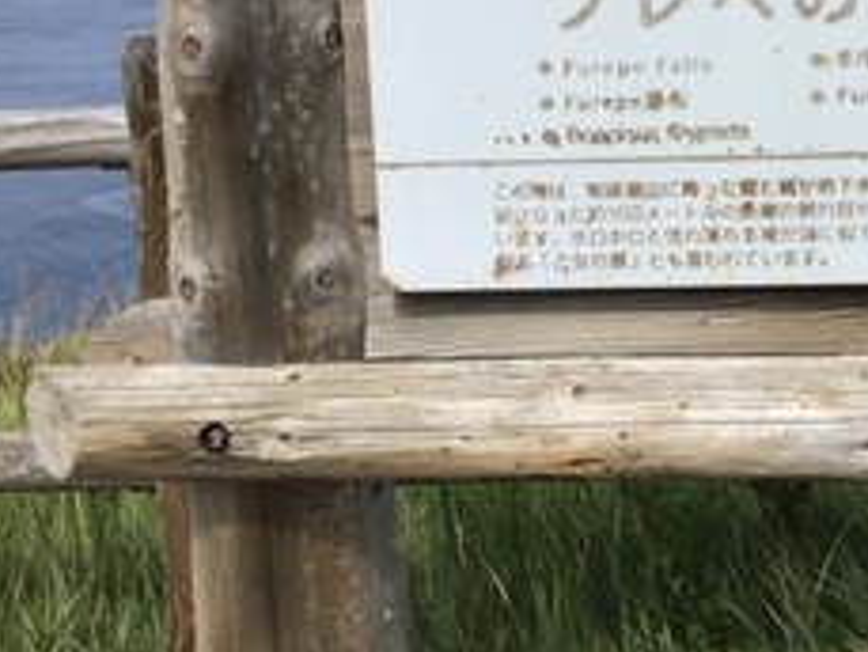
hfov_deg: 30.8
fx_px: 1530
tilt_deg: -11.0
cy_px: 57
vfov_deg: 23.4
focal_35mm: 61
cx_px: 701
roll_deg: -0.1
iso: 25
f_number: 2.4
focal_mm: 3.3
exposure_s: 1/1274
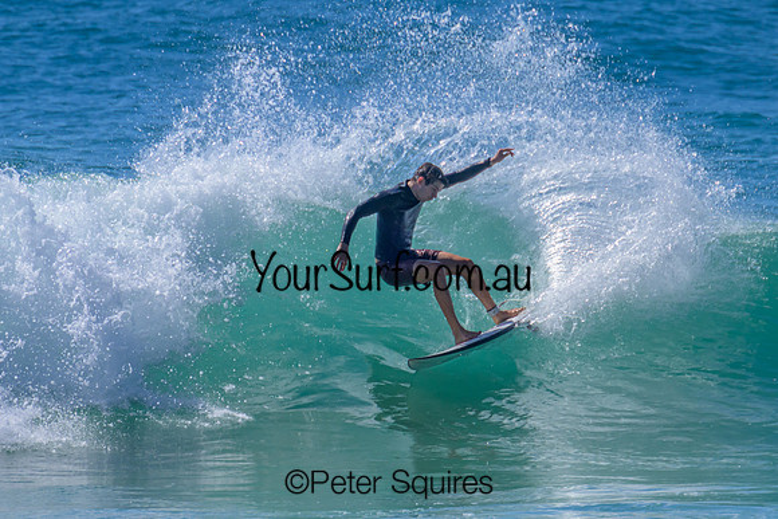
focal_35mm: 1099
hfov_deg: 1.9
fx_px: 23755
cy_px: 245
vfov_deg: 1.3
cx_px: 384
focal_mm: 800
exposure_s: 1/2000
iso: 720
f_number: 11
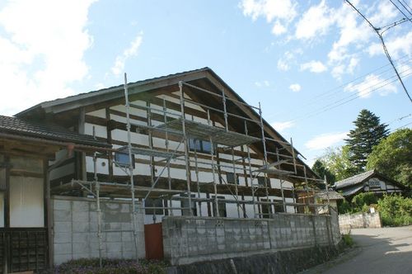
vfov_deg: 34.1
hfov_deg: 49.6
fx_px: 446
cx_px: 206
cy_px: 137
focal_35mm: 39
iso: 100
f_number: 11
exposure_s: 1/80
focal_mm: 26
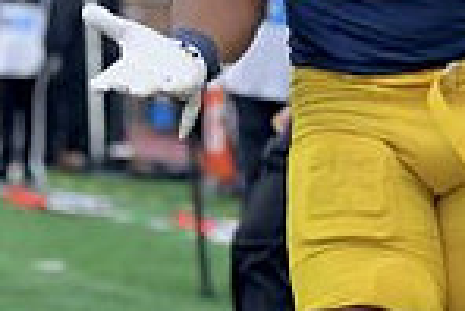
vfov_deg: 5.0
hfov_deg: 7.5
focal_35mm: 274
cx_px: 383
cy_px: -162
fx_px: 3543
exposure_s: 1/1000
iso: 1000
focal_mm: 70
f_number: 2.8
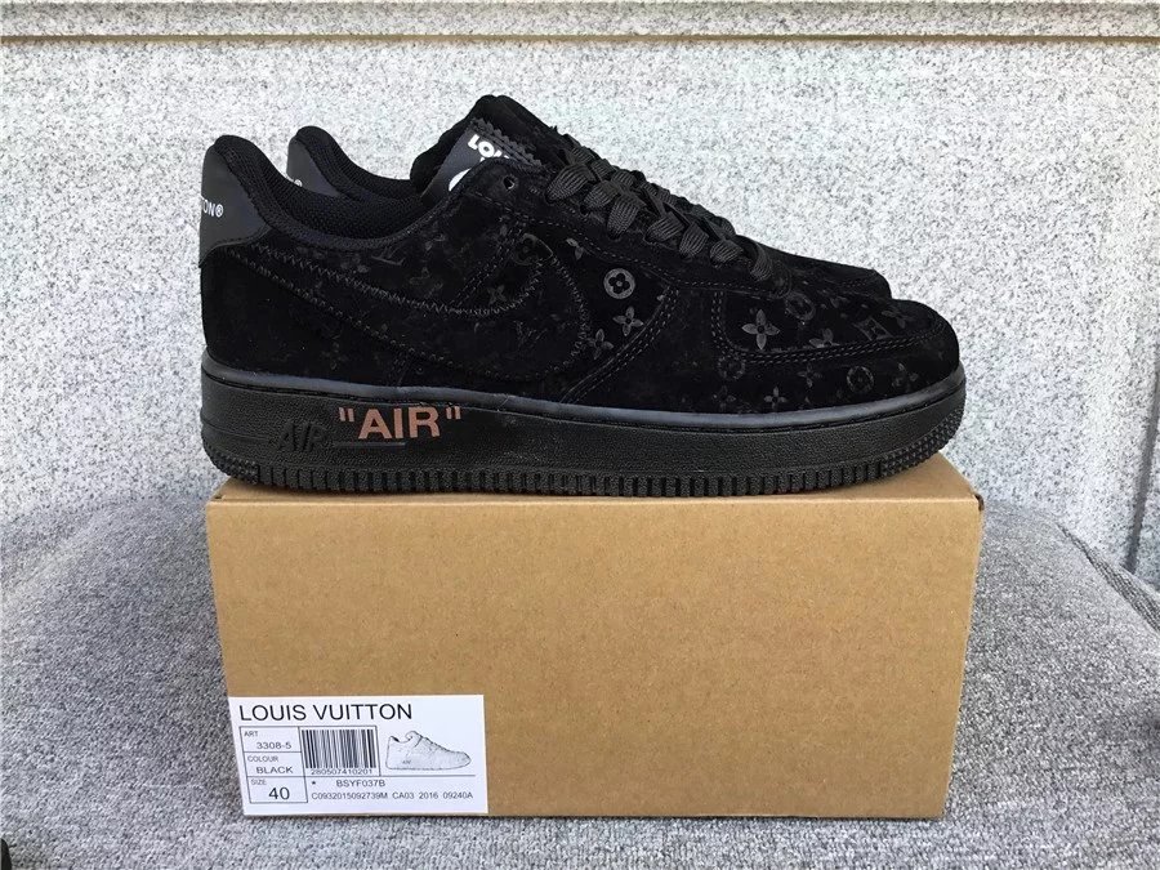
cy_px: 435
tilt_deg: -17.3
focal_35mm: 31
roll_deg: +0.5
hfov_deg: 58.4
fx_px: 1039
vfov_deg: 45.4
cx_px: 580
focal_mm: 3.3
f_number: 2.4
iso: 25
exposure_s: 1/100
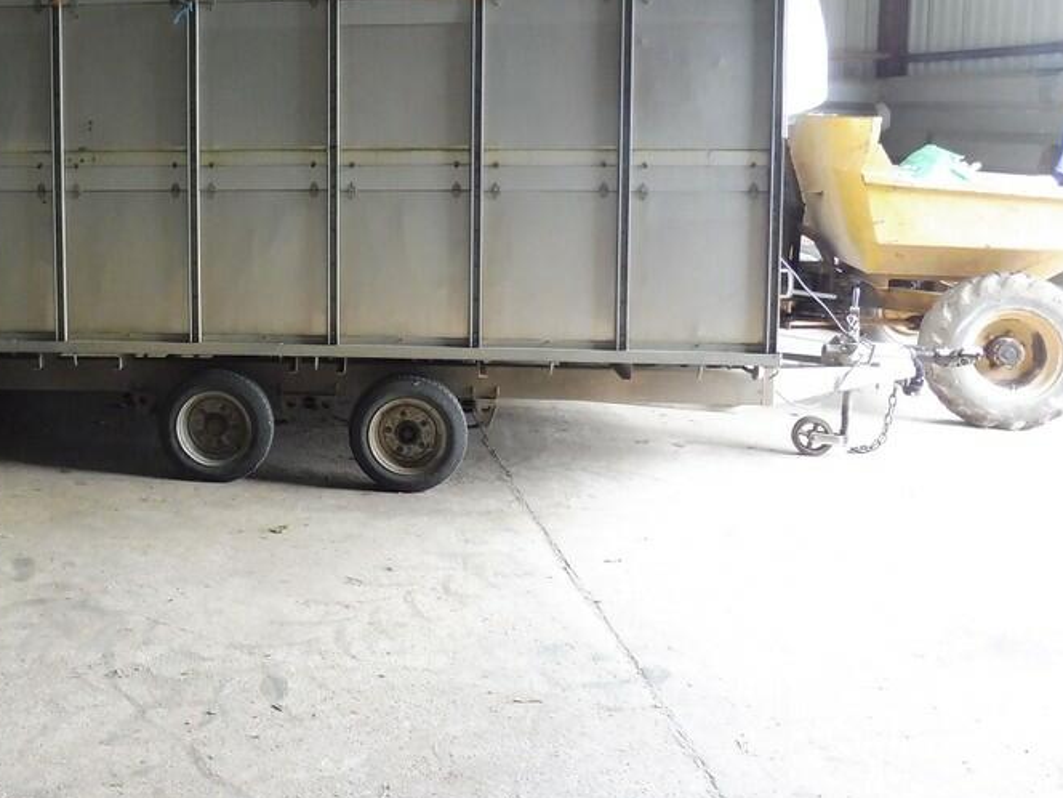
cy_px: 191
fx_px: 1136
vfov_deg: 37.6
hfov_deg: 48.1
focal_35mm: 37
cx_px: 258
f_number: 3.3
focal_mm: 4.3
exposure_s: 1/50
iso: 400
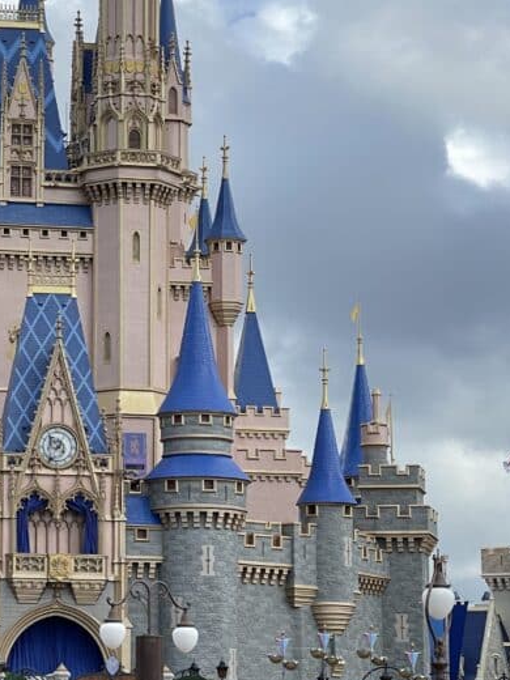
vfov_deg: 15.6
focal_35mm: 126
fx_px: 2475
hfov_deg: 11.7
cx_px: 77
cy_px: 354
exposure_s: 1/1277
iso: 20
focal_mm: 7.5
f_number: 2.2
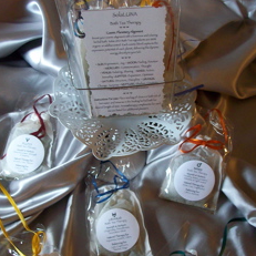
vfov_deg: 32.7
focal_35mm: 52
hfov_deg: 32.8
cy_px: 153
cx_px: 119
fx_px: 435
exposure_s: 1/21.6
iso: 160
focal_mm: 5.7
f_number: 2.8
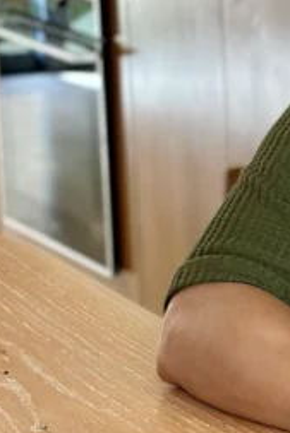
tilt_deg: -13.5
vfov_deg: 10.2
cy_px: 231
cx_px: 539
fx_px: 2437
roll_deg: +0.9
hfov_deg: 6.6
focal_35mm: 202
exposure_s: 1/120
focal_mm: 6.86
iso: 125
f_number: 1.78
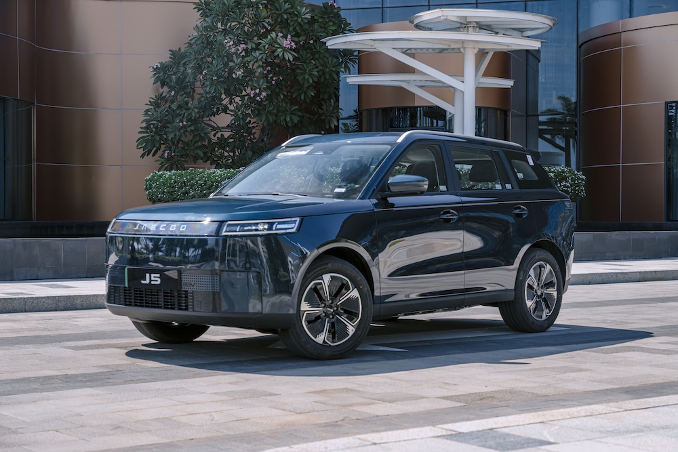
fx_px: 1318
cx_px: 339
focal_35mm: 70
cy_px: 226
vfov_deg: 19.5
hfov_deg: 28.8
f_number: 7.1
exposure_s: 1/200
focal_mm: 70
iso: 320
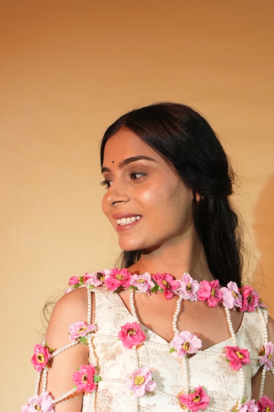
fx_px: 880
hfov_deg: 17.7
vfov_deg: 25.3
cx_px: 143
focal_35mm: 77
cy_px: 388
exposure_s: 1/200
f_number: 4.5
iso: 2000
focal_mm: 39
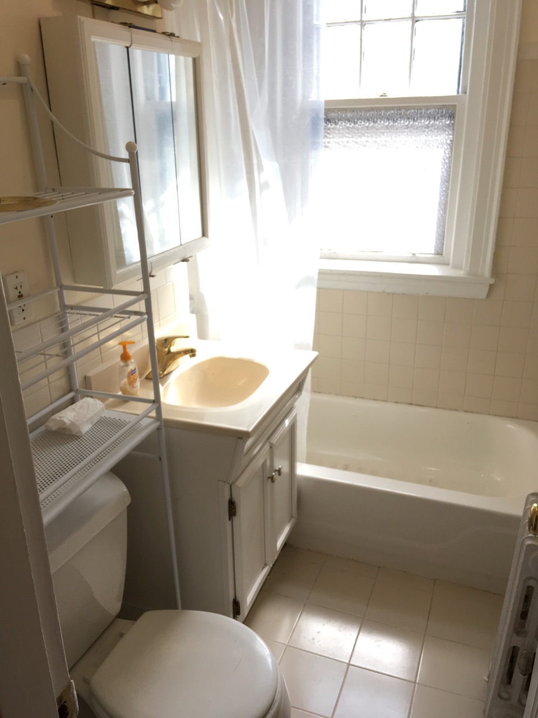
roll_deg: +0.5
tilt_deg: -21.8
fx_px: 601
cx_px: 269
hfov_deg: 48.2
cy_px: 359
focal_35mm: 29
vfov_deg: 61.7
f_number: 2.2
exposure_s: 1/120
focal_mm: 4.15
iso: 40
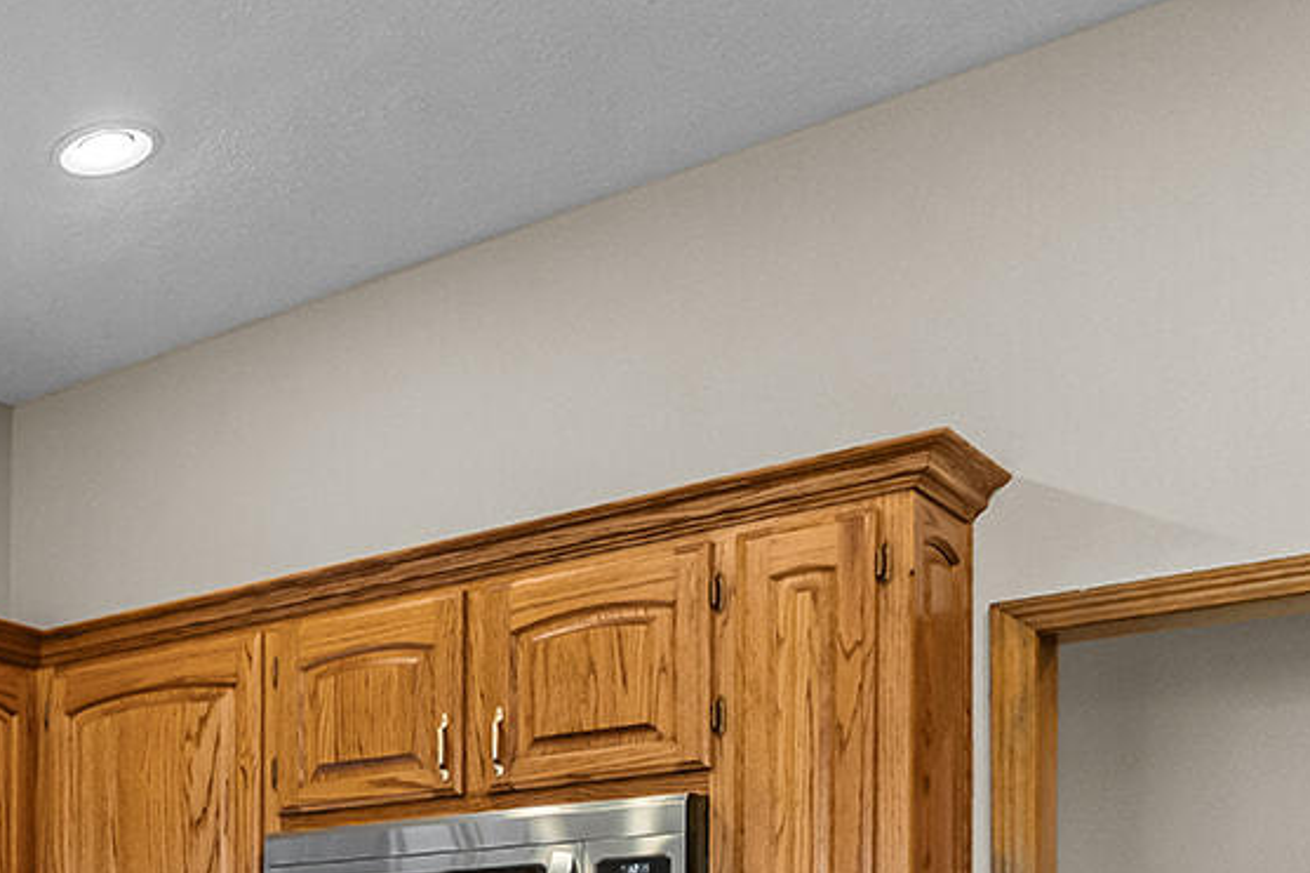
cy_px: 1084
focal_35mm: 46
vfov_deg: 25.7
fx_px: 1673
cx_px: -501
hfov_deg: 30.6
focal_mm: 16
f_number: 4.5
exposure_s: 1/60
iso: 1250
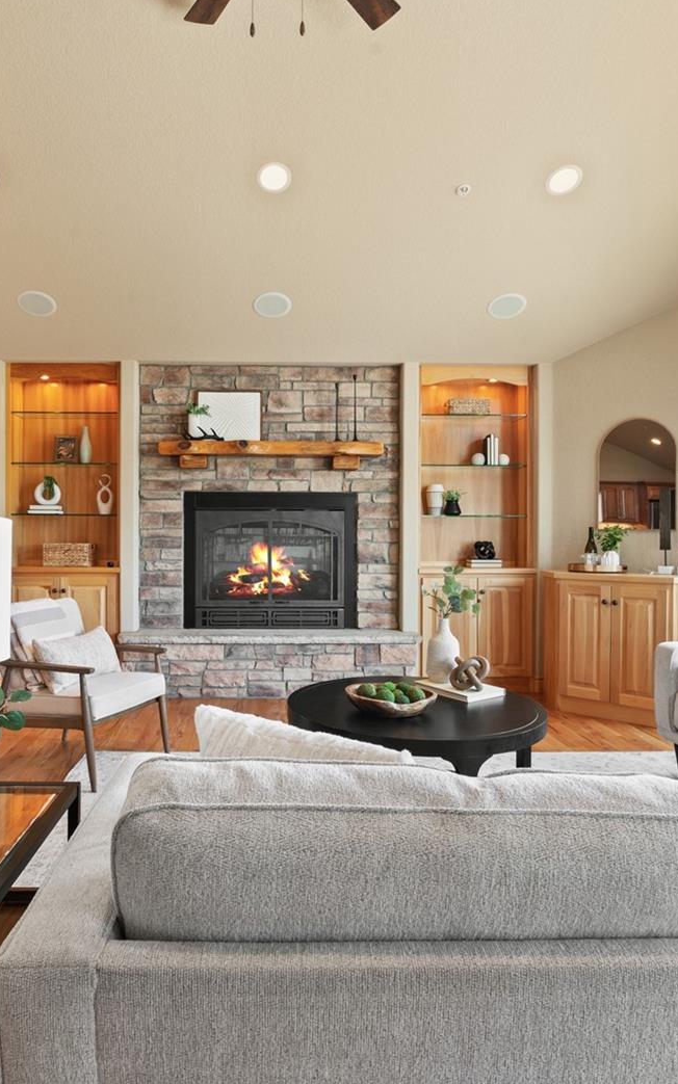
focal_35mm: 25
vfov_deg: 72.5
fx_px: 739
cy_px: 541
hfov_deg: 49.0
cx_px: 277
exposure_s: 1/1.25
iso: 160
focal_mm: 16
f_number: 11
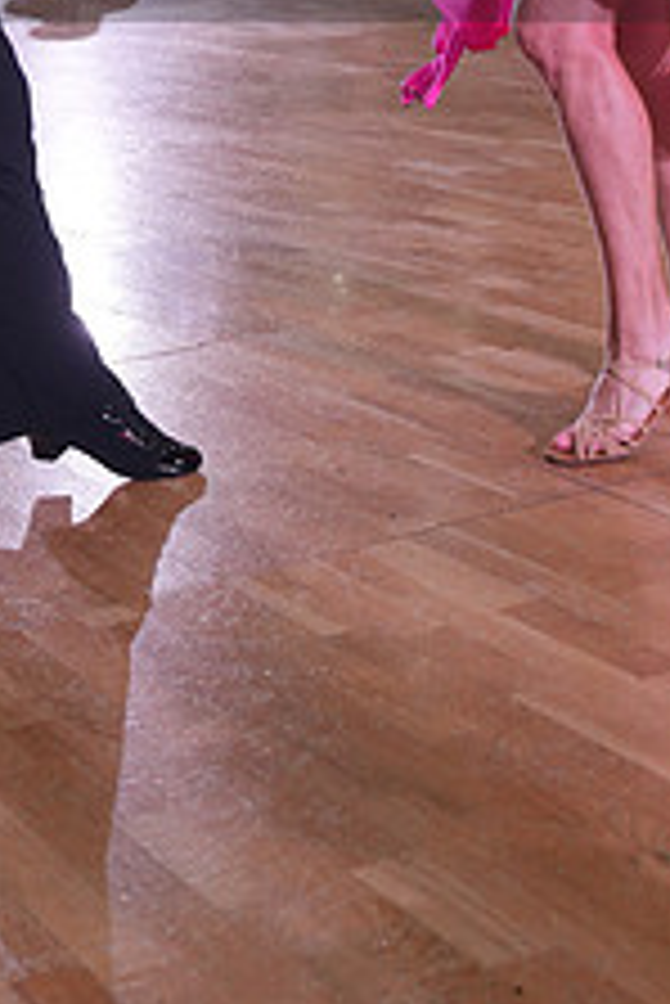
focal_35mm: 86
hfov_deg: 15.9
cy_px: -126
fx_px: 2397
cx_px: 348
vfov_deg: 22.2
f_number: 4
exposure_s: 1/500
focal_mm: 33
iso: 1600
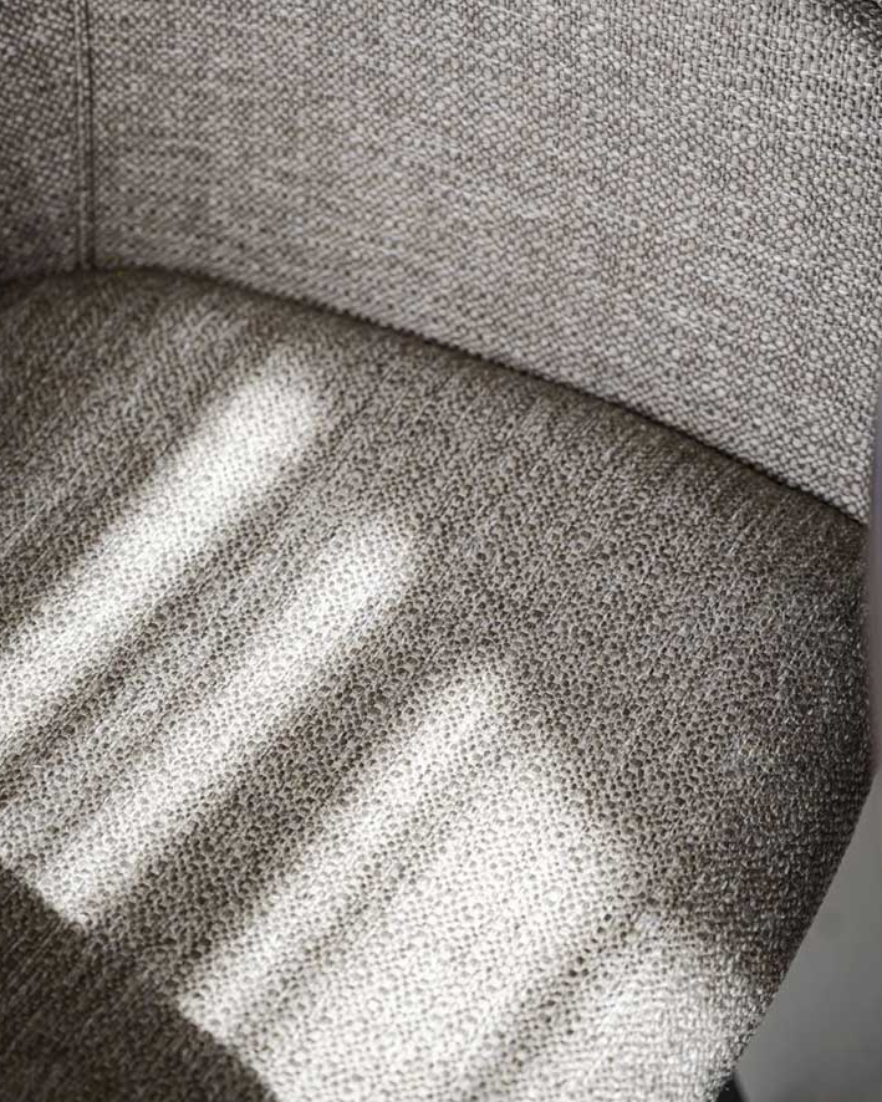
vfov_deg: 21.5
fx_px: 2904
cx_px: 402
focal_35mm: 89
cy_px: 465
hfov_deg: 17.3
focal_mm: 70
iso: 100
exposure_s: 1/50
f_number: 4
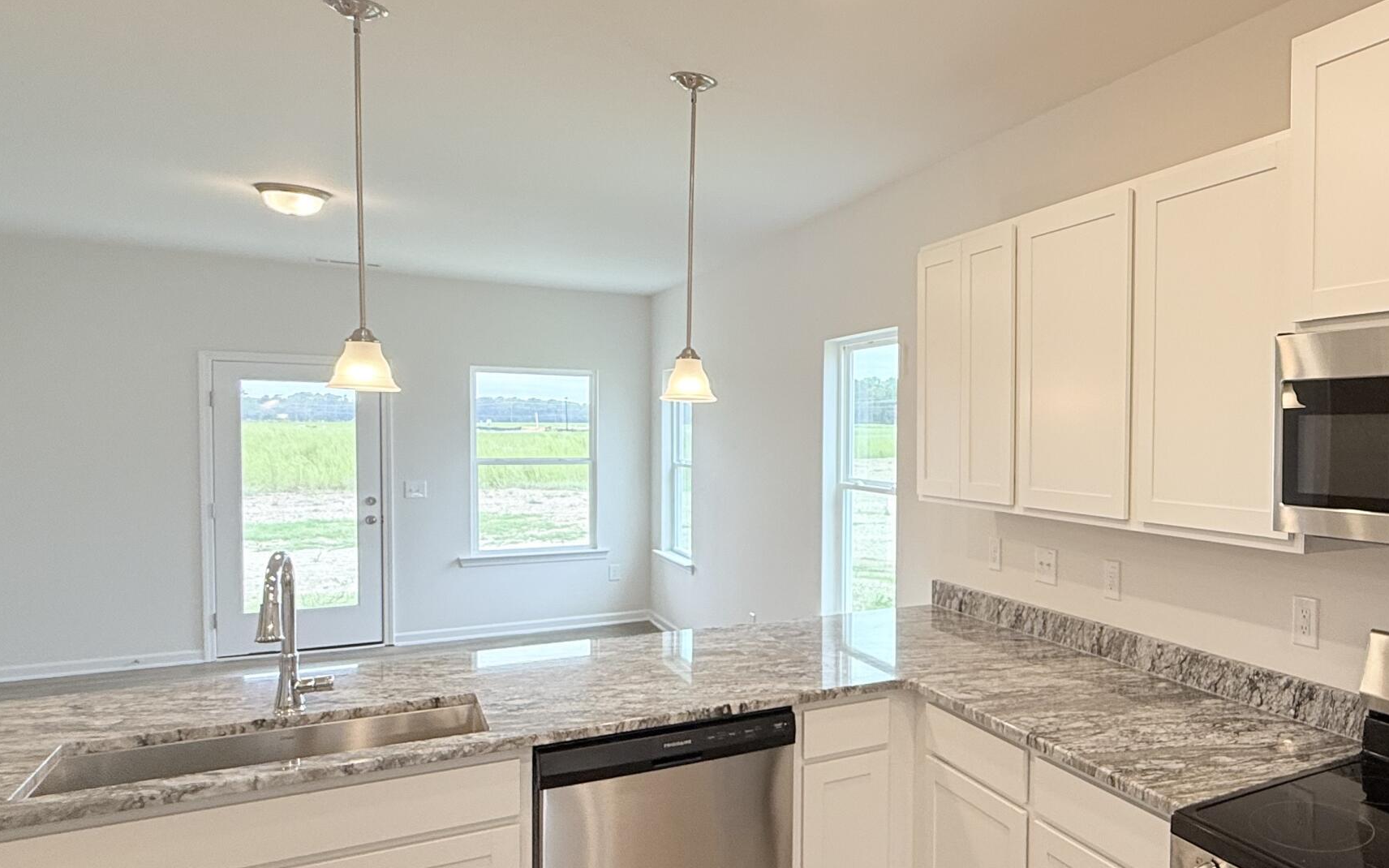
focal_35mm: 26
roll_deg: -0.8
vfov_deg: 47.6
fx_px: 984
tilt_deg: -1.8
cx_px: 1109
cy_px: 470
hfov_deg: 64.3
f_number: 2.2
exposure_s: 1/120
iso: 100
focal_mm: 2.22
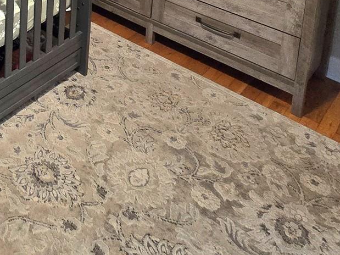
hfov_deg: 33.9
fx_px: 422
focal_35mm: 43
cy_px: -166
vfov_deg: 23.4
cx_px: -83
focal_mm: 2.2
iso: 400
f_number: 2.2
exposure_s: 1/60.2
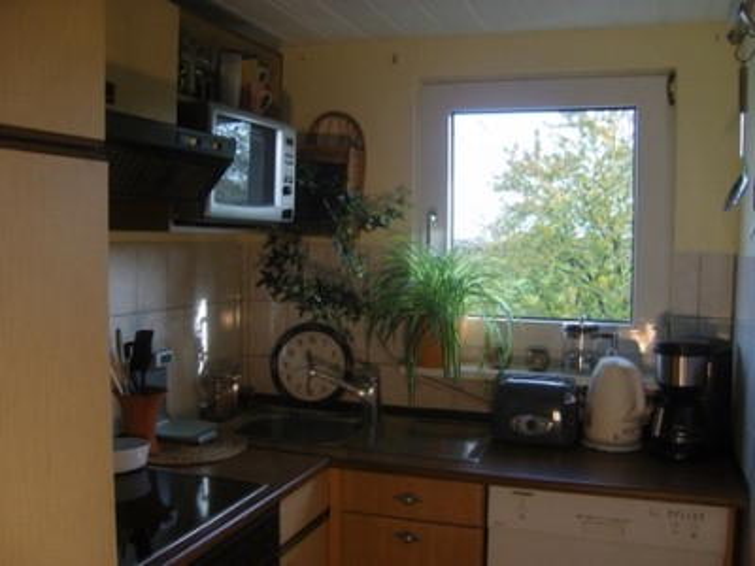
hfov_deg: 54.0
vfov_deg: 41.8
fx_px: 742
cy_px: 283
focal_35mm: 34
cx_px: 378
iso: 100
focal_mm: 7.3
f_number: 2.8
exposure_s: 1/160
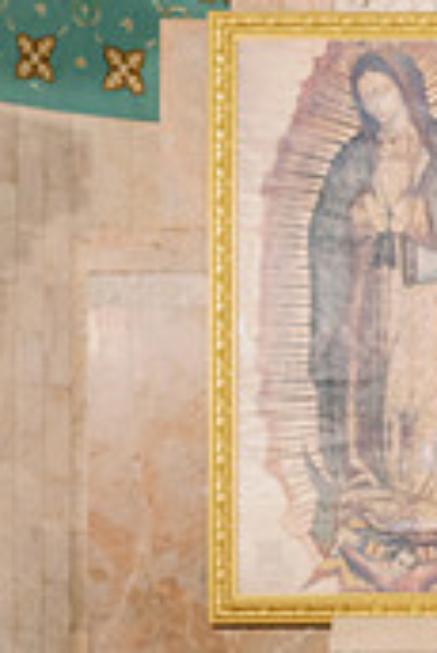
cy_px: 547
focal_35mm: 183
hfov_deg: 7.5
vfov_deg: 11.2
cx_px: 422
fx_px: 3325
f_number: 2.8
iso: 1600
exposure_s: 1/50
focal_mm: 70
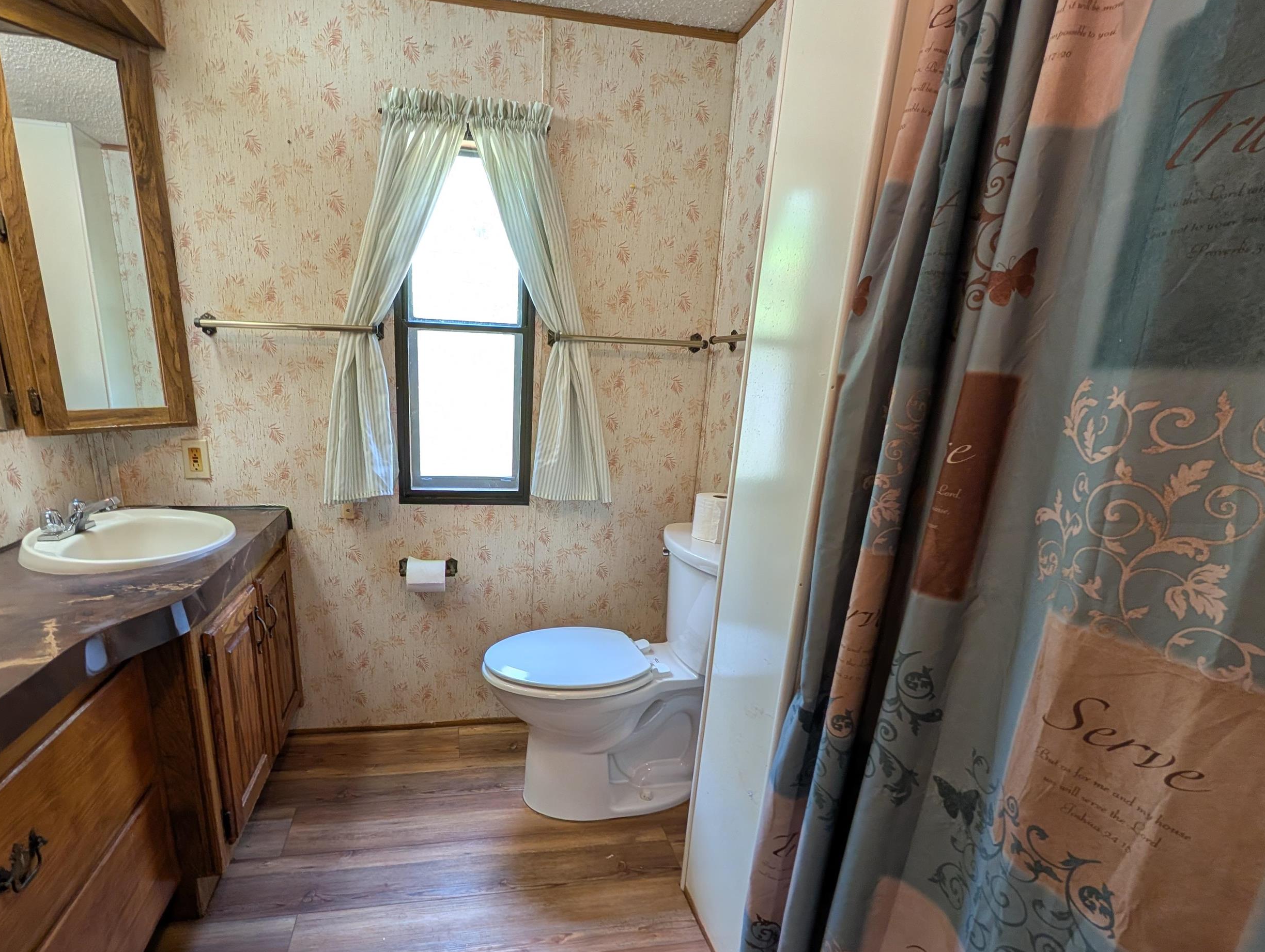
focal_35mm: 15
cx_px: 546
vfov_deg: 81.5
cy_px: 535
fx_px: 549
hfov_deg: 97.5
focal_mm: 2.02
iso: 181
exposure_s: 1/120
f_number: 1.7
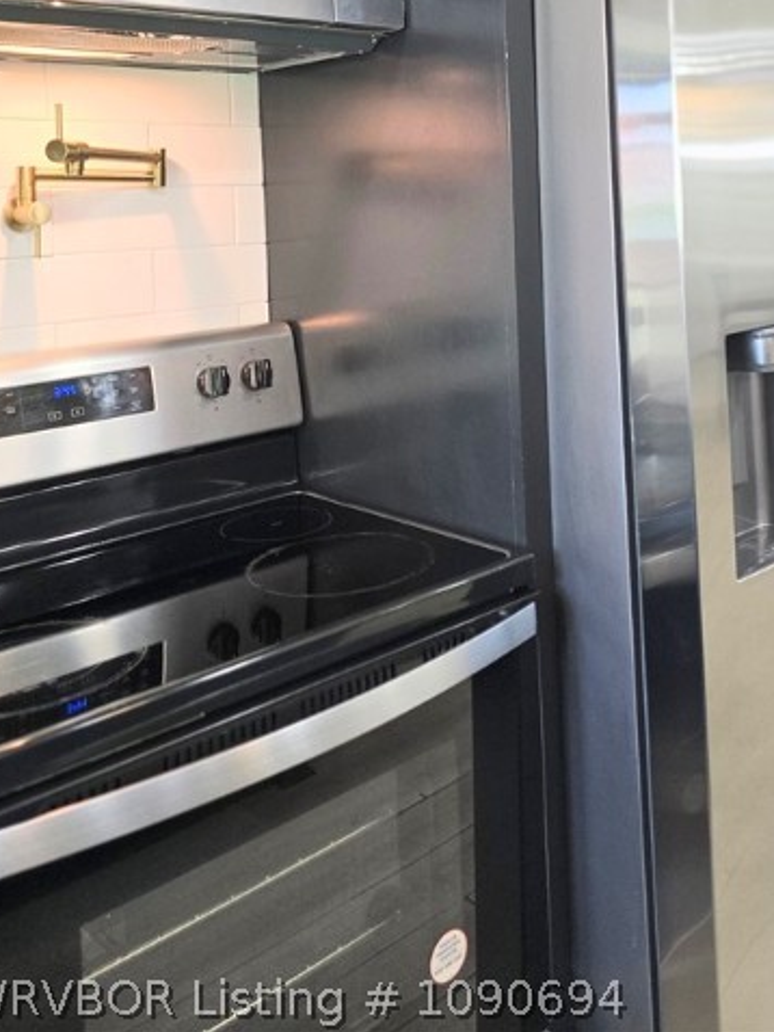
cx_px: 573
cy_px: 203
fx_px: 1103
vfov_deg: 47.4
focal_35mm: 37
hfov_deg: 37.8
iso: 320
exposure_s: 1/120
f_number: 1.7
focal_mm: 6.3
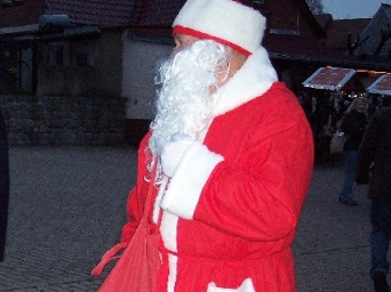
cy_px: 256
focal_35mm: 73
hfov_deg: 26.3
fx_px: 824
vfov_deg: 19.8
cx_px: 83
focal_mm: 8
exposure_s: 1/60
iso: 140
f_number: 2.8
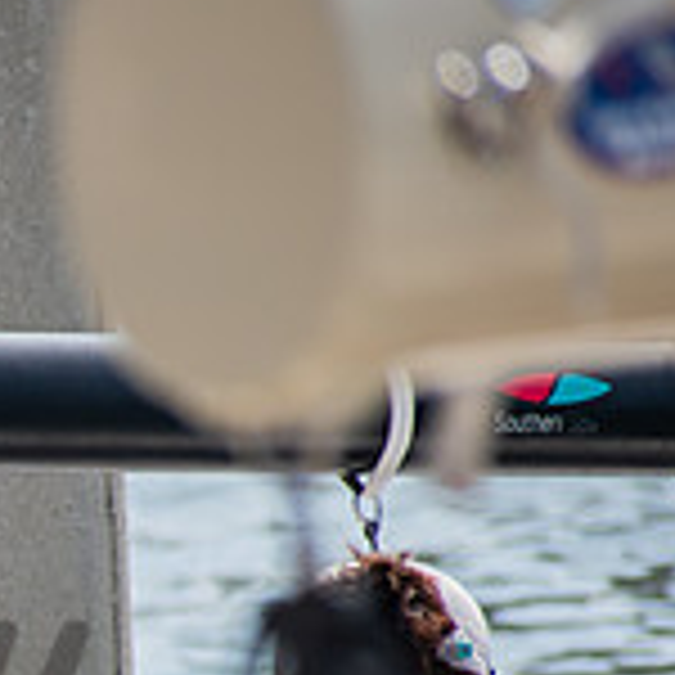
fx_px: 26121
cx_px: -558
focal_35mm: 1184
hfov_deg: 1.5
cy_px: 835
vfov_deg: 1.5
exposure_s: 1/250
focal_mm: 240
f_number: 8
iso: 100
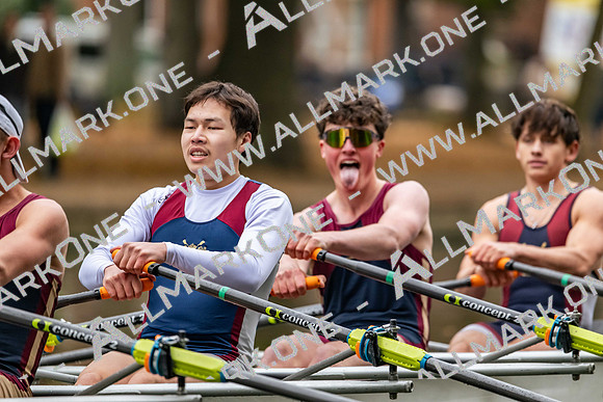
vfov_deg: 3.4
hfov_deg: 5.2
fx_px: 6701
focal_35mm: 400
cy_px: 201
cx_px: 302
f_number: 4.5
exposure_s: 1/2500
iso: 2500
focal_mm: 400
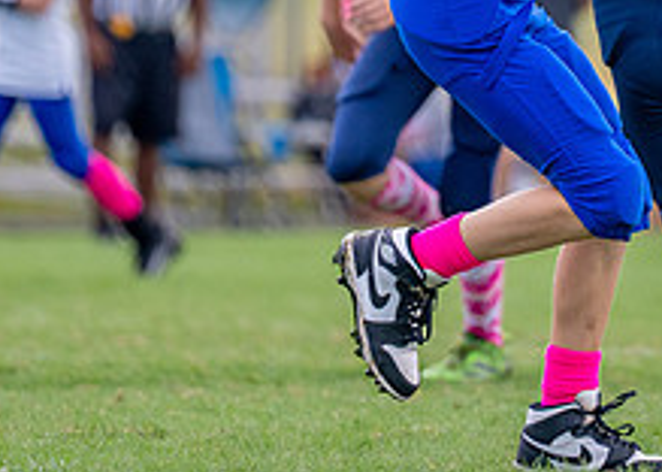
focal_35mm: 661
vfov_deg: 2.2
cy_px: -165
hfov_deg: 3.1
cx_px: 648
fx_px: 12416
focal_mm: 182
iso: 400
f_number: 2.8
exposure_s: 1/3200
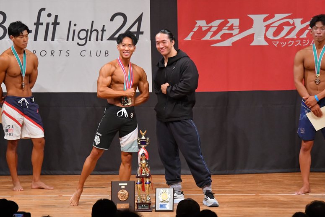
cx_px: 162
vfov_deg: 5.4
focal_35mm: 255
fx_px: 2301
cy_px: 108
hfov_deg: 8.1
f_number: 5.6
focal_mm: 170
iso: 7200
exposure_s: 1/400
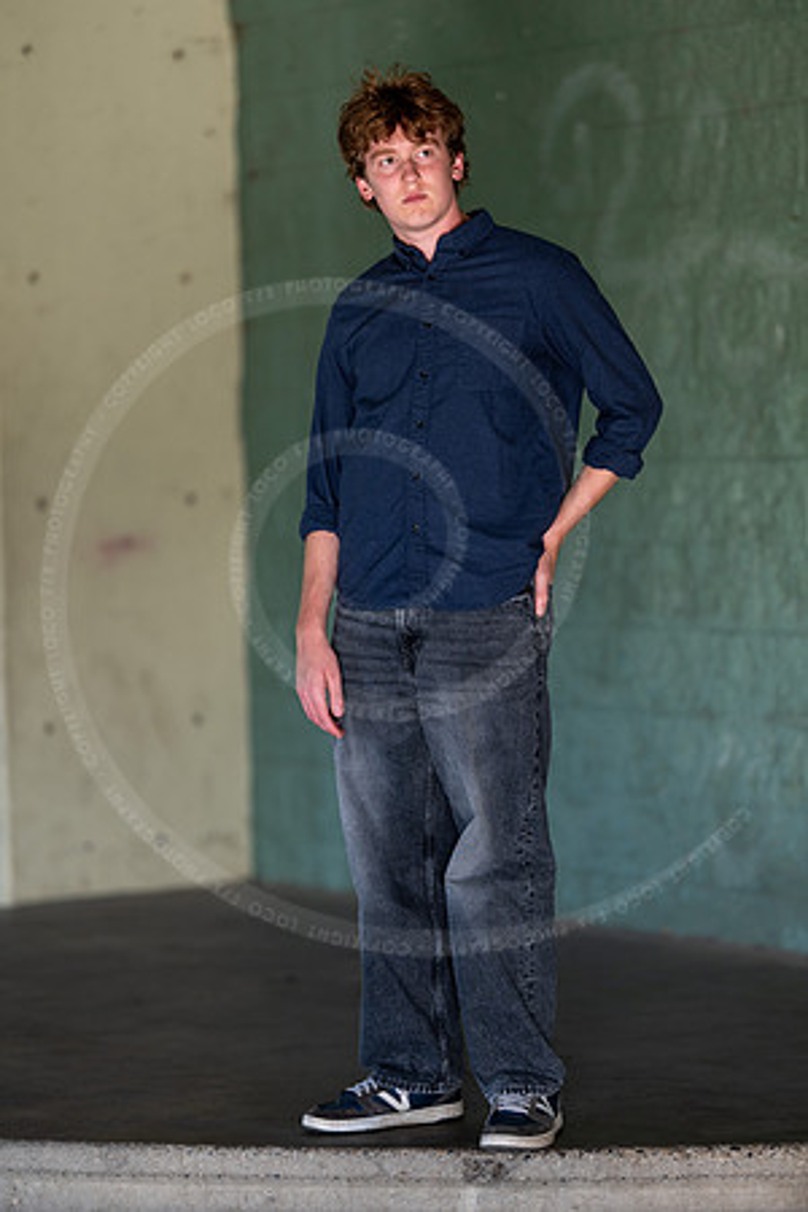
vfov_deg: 15.2
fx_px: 4545
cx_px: 404
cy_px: 606
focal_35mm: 135
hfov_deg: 10.2
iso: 125
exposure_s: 1/400
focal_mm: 135
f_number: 1.8
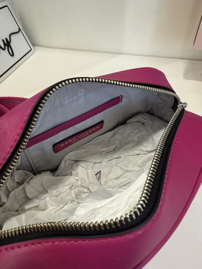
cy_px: 134
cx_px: 101
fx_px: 187
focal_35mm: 24
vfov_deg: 71.6
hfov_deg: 56.8
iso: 250
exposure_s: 1/100
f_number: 2.2
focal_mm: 2.22
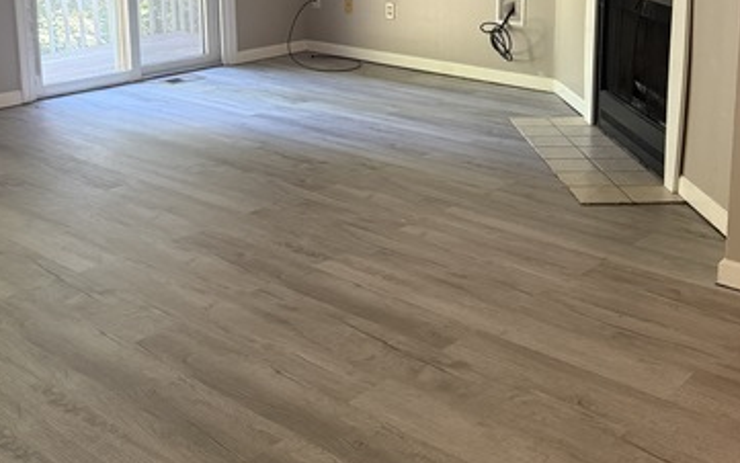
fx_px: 948
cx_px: 324
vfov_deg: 26.6
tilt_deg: -10.8
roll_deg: +0.6
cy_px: 54
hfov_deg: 42.5
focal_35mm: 47
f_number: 1.78
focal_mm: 6.76
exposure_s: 1/60
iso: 320
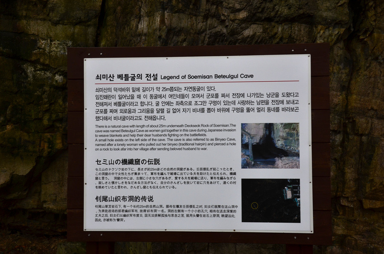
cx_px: 192
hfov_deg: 39.0
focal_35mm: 51
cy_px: 127
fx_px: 543
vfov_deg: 26.4
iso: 100
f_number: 16
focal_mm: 34
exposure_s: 1/80
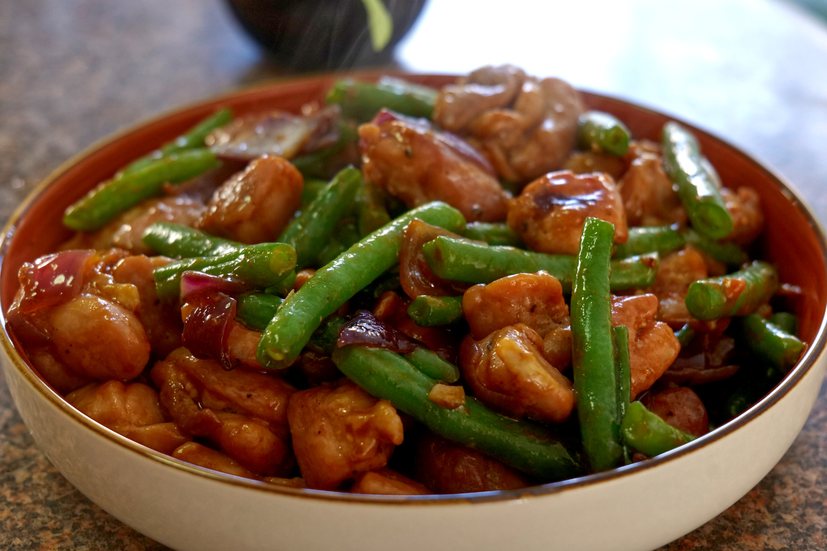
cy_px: 278
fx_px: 1401
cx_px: 413
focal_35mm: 61
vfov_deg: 22.3
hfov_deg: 32.9
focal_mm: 60
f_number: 7.1
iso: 2500
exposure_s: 1/60
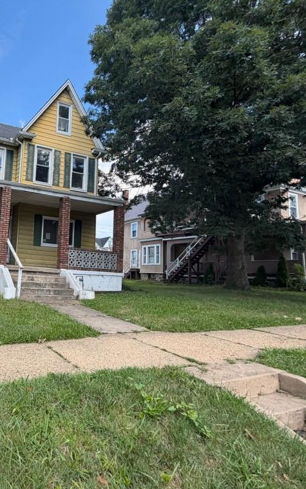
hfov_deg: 51.8
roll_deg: -2.3
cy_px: 246
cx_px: 25
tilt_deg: +7.8
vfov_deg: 85.1
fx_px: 267
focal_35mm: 20
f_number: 2.2
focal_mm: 2.22
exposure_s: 1/502
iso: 50
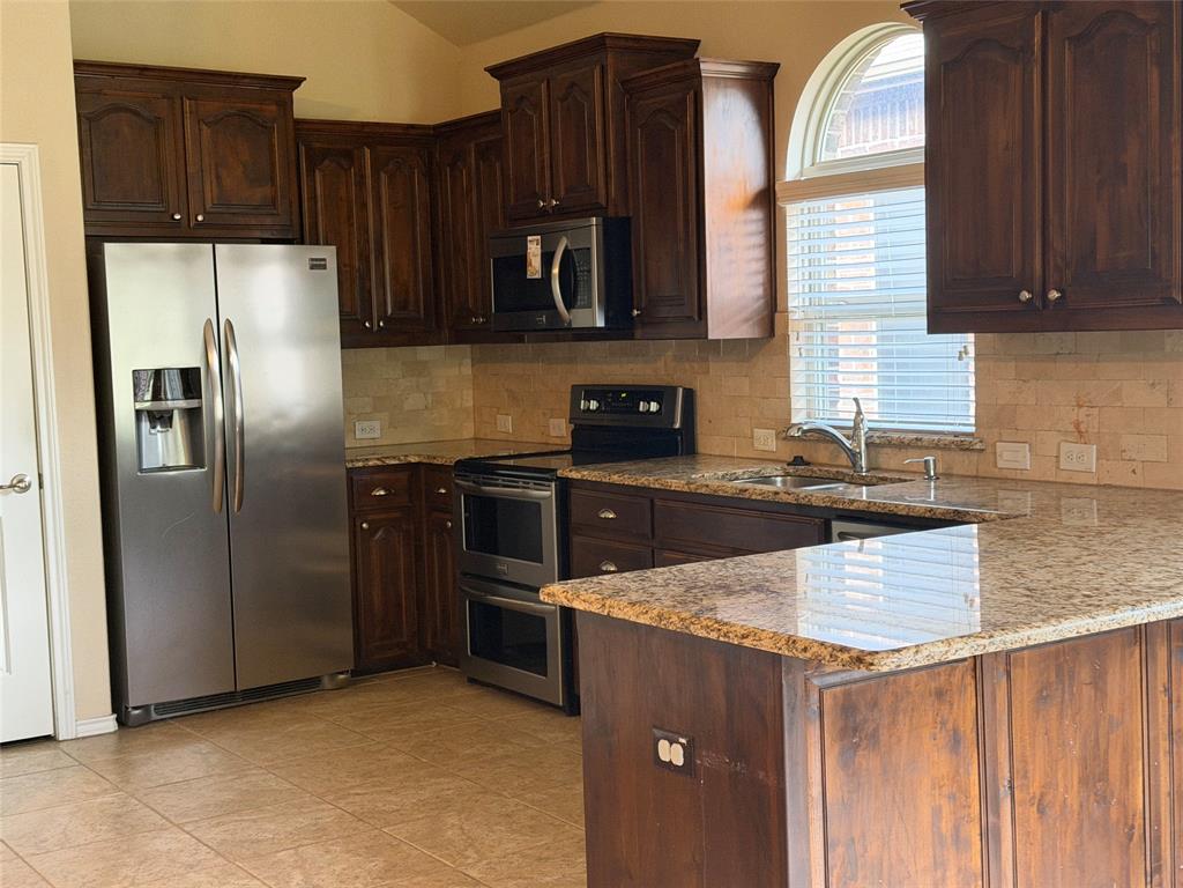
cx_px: 592
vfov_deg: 30.3
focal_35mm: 48
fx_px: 1640
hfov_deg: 39.7
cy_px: 444
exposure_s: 1/40
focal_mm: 6.76
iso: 250
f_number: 1.78
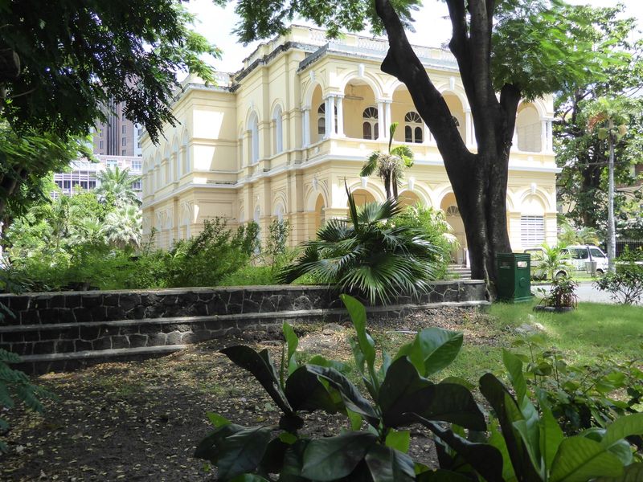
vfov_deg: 41.8
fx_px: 632
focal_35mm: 34
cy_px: 241
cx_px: 322
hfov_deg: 54.0
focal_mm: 5.8
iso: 160
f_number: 3.6
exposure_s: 1/200
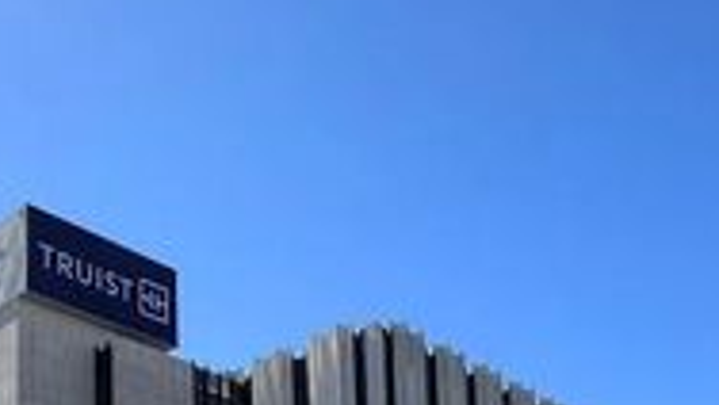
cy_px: 634
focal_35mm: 52
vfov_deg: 19.6
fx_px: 992
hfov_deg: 38.8
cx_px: 184
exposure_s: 1/1221
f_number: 2.2
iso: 40
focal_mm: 2.22
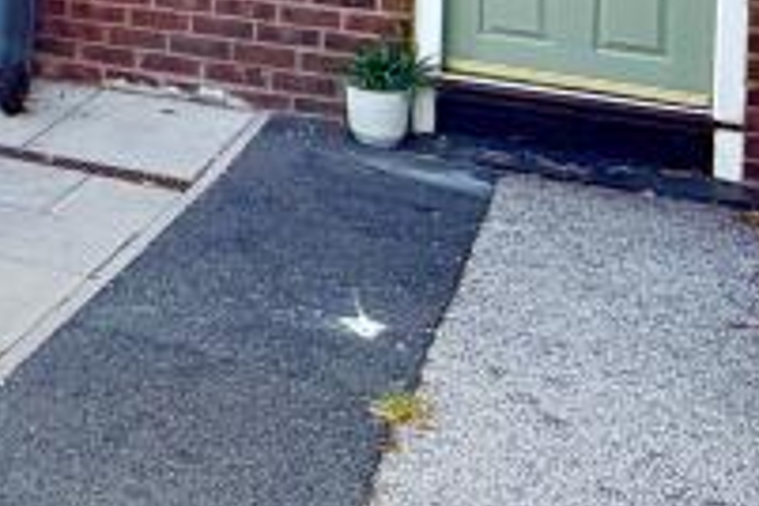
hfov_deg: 23.2
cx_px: -310
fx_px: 1560
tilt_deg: +0.3
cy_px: -272
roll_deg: +1.4
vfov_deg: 16.6
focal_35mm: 74
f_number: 2.2
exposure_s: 1/372
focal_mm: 2.22
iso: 50
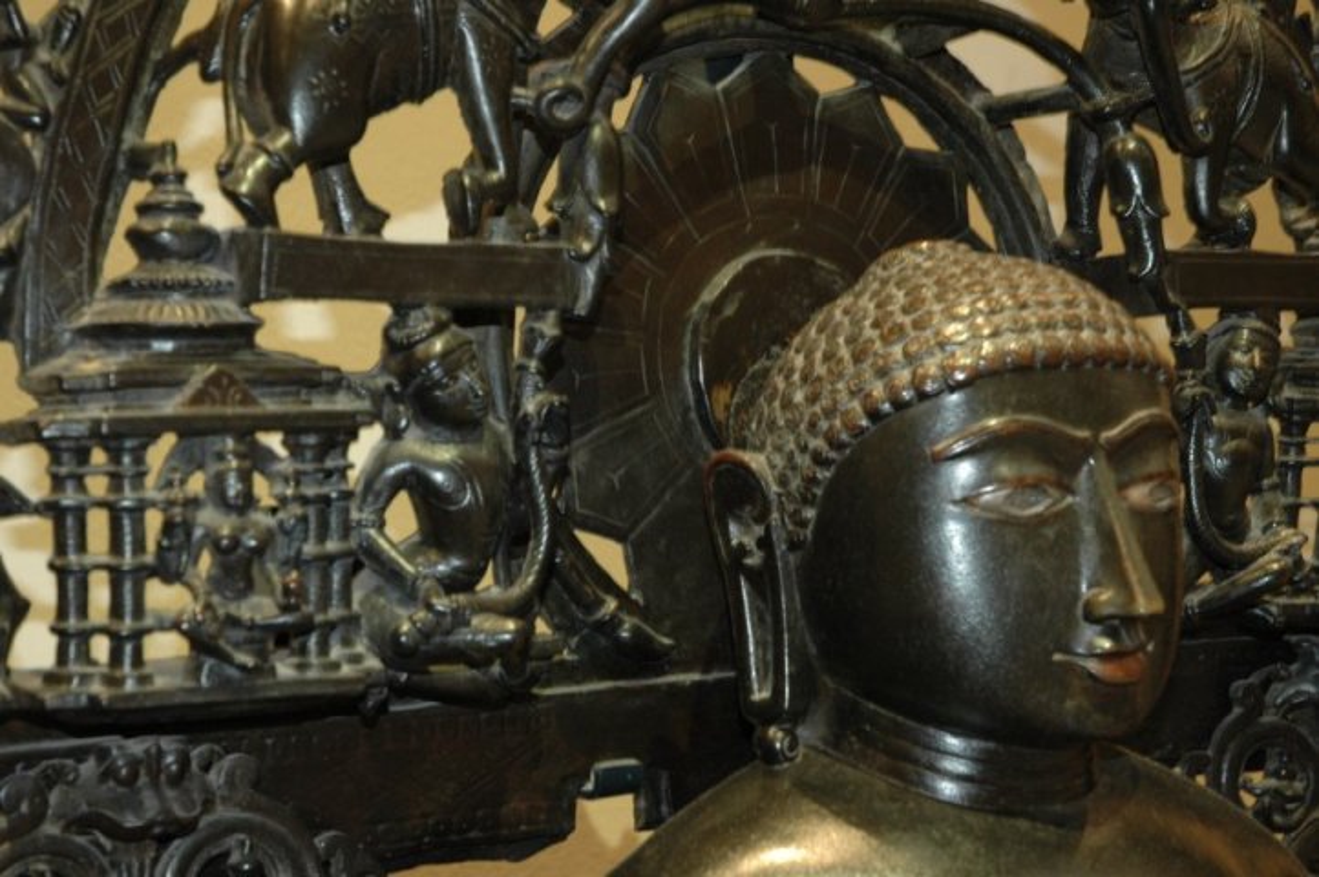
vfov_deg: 18.9
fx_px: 2636
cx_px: 660
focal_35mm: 72
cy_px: 438
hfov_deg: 28.1
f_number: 5.6
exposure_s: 1/6
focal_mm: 48
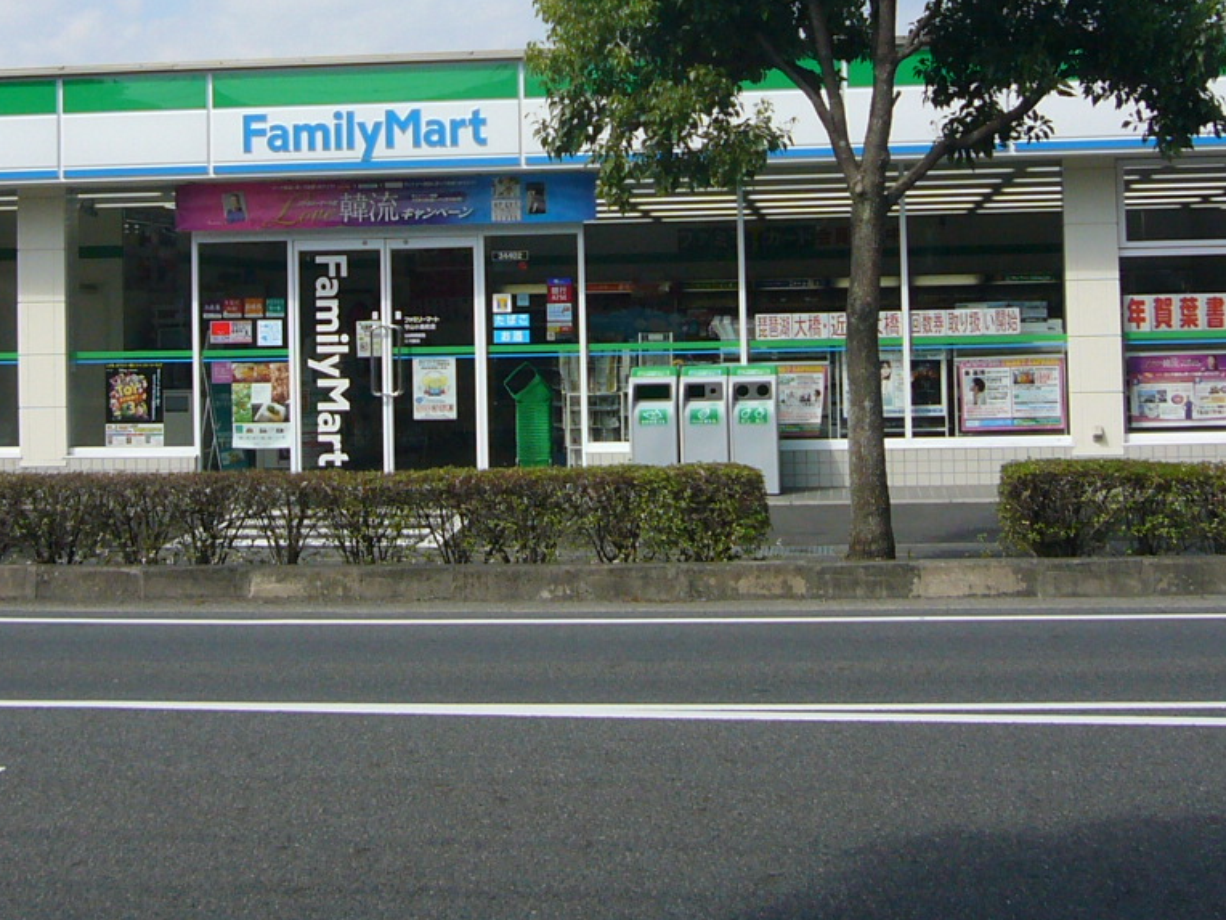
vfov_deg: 21.7
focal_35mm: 67
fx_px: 2373
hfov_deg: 28.8
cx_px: 436
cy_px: 189
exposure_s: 1/320
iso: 80
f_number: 5.6
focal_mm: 4.7
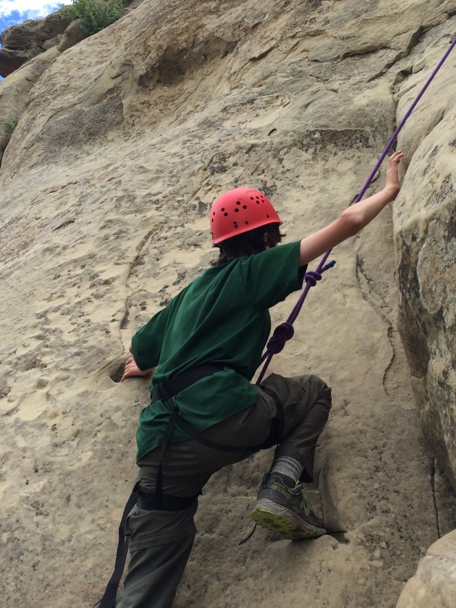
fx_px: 790
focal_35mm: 45
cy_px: 275
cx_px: 274
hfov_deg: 32.1
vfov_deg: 42.0
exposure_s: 1/873
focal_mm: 4.15
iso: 32
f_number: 2.2
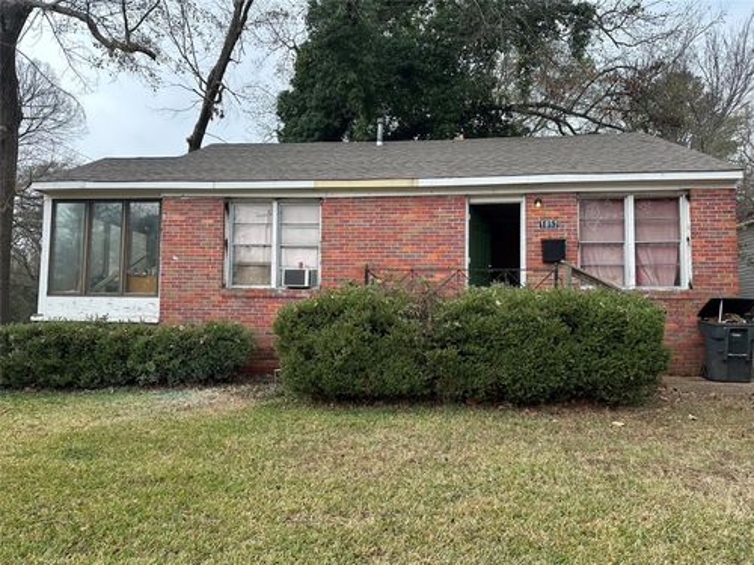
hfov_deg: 71.6
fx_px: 523
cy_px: 282
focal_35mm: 24
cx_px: 377
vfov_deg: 56.8
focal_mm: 6.86
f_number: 1.78
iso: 80
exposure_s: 1/745
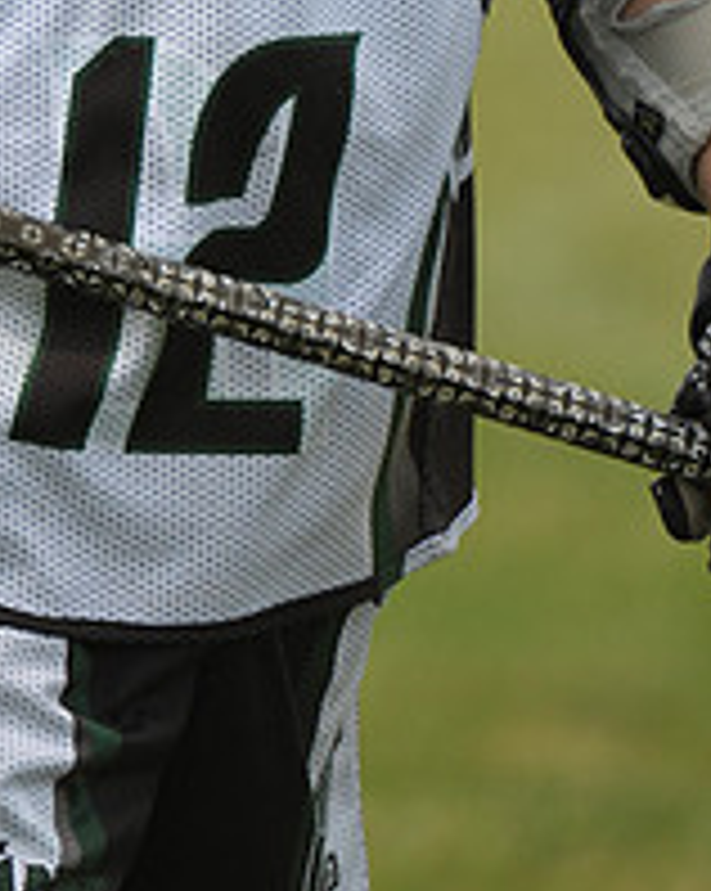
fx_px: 28979
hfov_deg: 1.4
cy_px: -320
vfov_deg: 1.8
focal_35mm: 1100
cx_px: 18
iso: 800
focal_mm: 400
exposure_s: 1/3200
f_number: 4
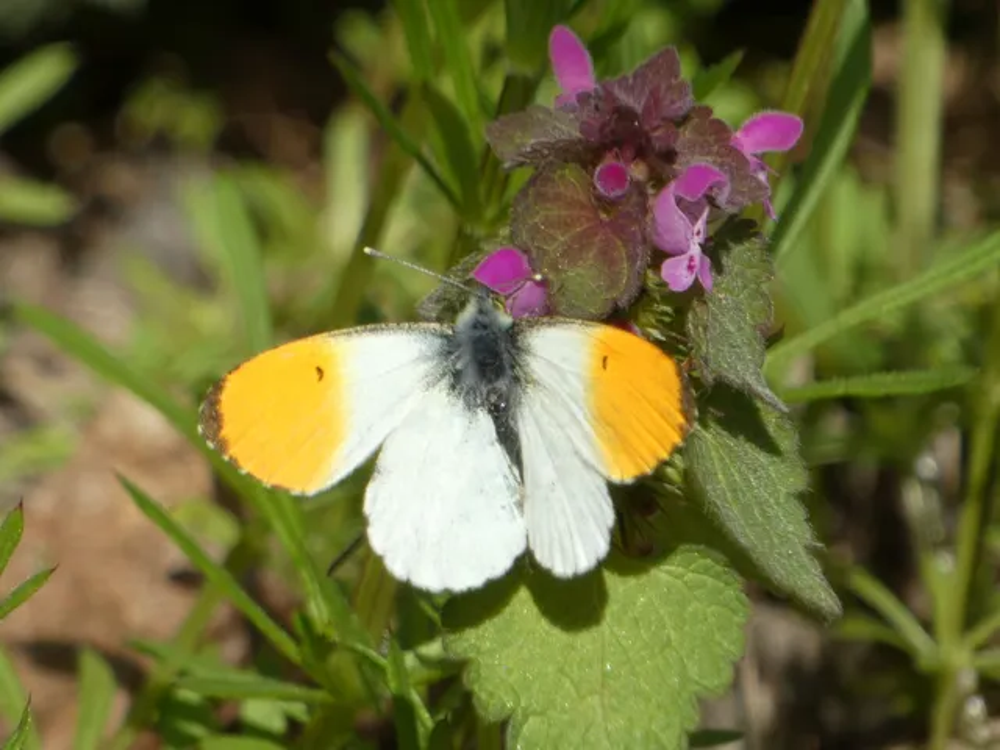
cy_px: 375
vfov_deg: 2.2
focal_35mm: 681
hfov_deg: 2.9
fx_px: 19673
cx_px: 500
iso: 80
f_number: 5.6
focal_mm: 121.9
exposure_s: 1/160
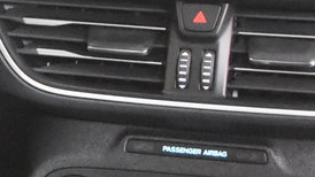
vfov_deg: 6.4
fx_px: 1595
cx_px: -249
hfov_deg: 10.6
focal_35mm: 191
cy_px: 113
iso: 12800
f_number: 3.2
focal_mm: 26
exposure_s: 1/40
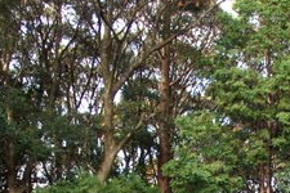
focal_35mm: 108
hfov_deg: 18.5
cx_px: 277
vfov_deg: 11.7
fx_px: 870
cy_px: 346
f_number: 4
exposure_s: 1/160
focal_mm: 18
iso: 250
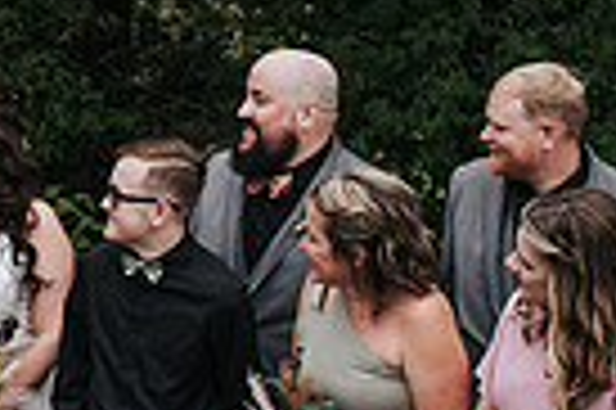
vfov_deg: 8.2
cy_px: 94
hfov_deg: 12.0
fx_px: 2854
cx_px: -169
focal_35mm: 167
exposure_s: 1/400
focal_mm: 35
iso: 800
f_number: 3.2
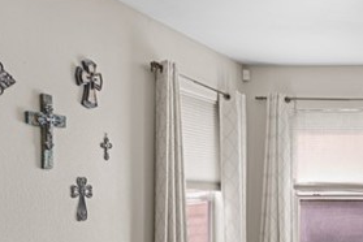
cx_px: 466
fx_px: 555
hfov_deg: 29.5
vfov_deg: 24.1
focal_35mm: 55
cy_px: 206
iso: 100
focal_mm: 15
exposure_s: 1
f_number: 9
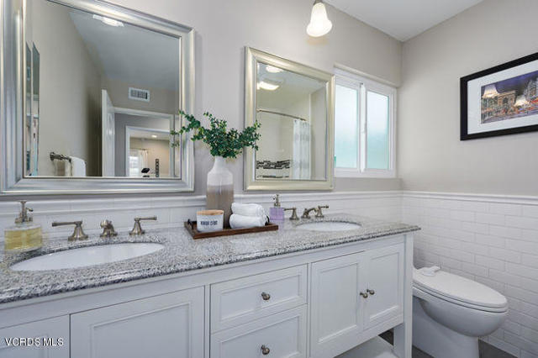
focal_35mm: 14
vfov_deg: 81.1
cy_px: 179
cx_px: 269
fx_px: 209
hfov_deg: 104.3
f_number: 7.1
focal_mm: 14
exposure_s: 1/20
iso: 400
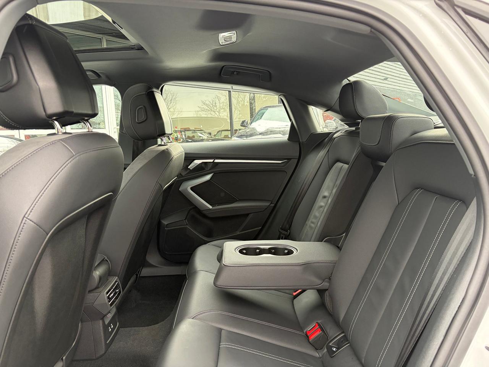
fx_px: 367
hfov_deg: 67.3
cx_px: 244
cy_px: 184
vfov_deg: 53.1
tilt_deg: -6.2
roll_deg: +3.3
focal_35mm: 26
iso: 125
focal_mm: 5.96
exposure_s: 1/127
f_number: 1.6
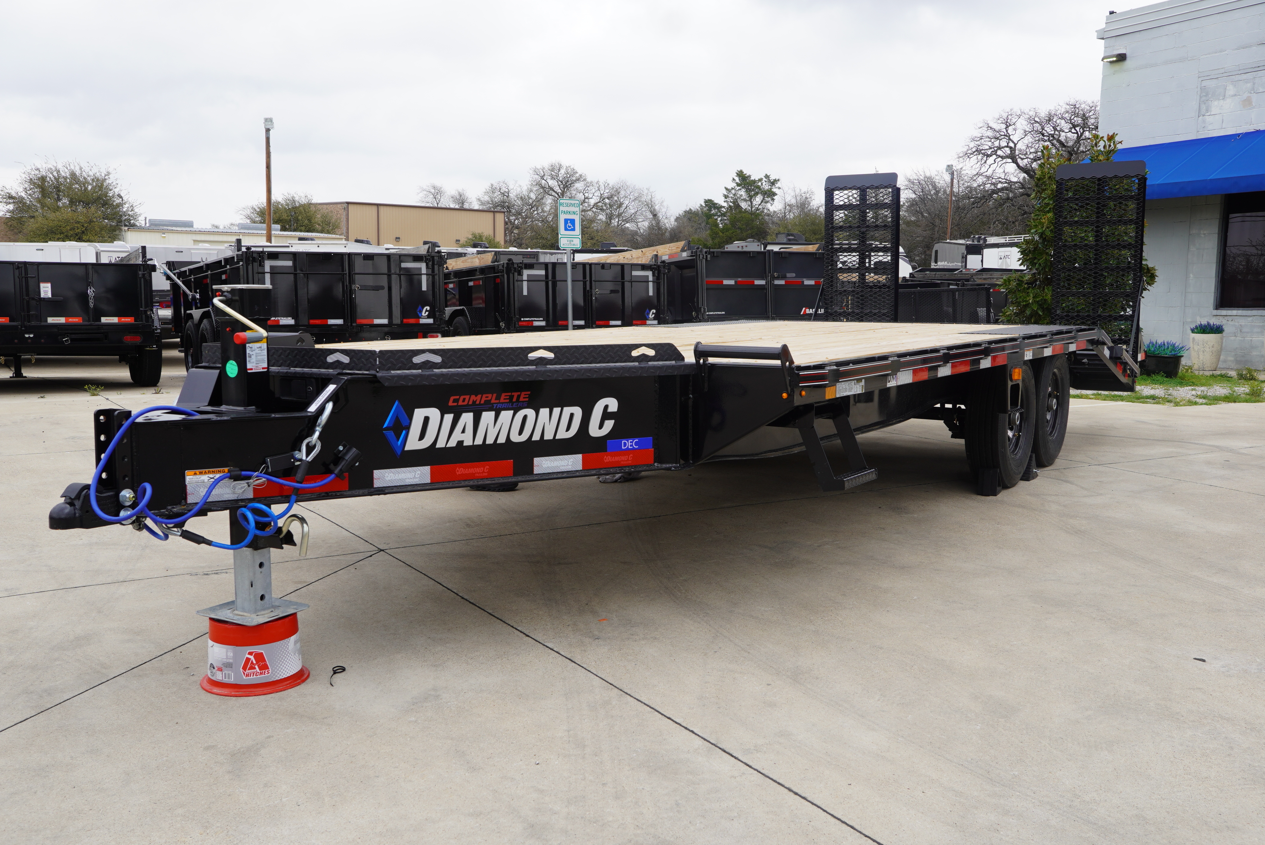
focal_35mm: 36
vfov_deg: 36.9
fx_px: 1266
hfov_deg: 53.1
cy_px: 422
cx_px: 632
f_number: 6.3
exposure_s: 1/100
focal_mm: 24
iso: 100
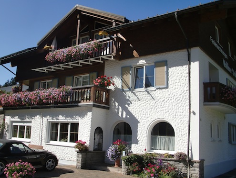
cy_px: 83
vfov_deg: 36.0
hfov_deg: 46.7
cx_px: 112
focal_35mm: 40
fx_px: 273
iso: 64
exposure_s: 1/200
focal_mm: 6.3
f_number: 7.9
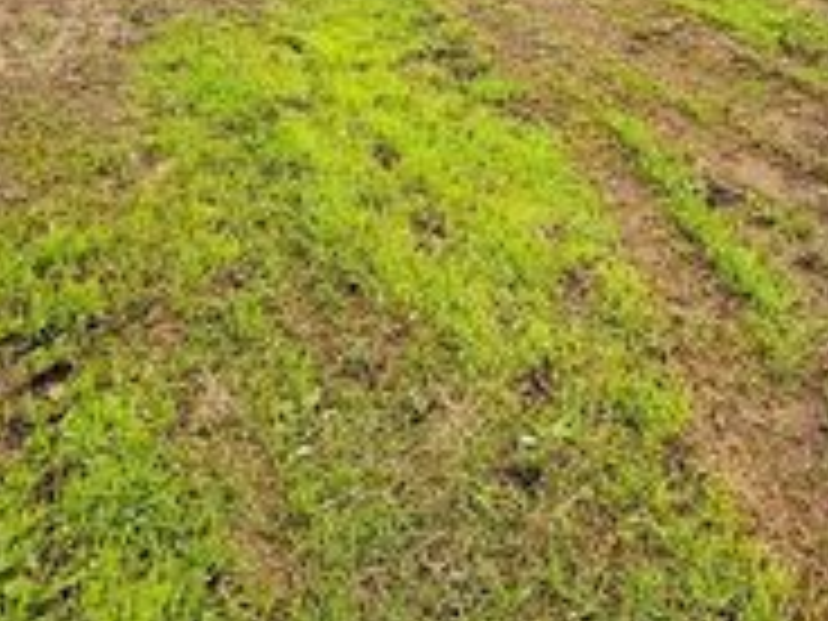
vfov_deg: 30.8
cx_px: 666
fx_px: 909
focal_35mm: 38
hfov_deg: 46.3
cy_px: -155
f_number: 2.2
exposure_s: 1/1050
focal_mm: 2.22
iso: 20
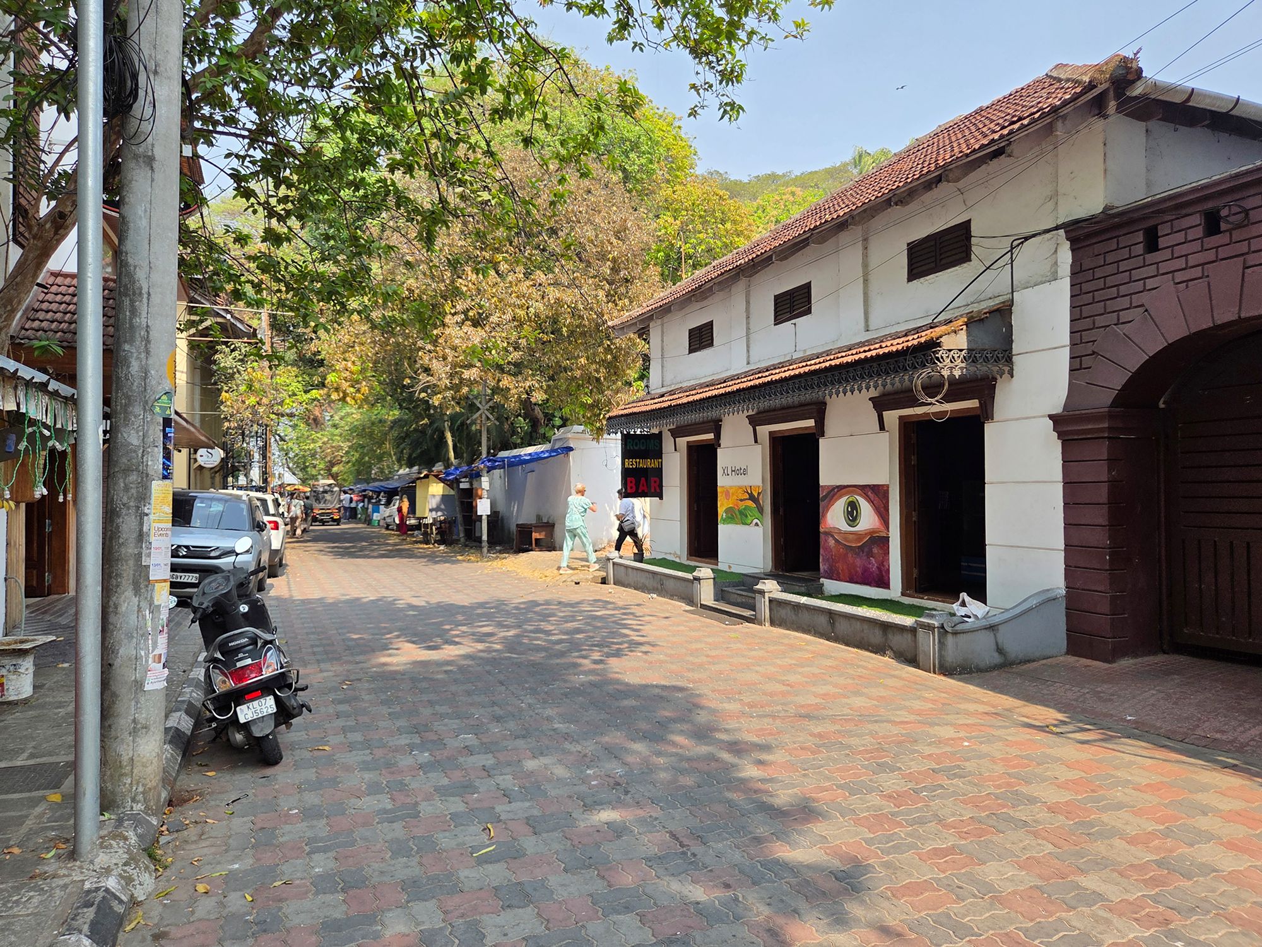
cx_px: 631
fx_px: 839
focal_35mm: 23
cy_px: 474
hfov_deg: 73.9
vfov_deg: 58.9
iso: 80
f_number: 1.8
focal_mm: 5.4
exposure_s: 1/2308
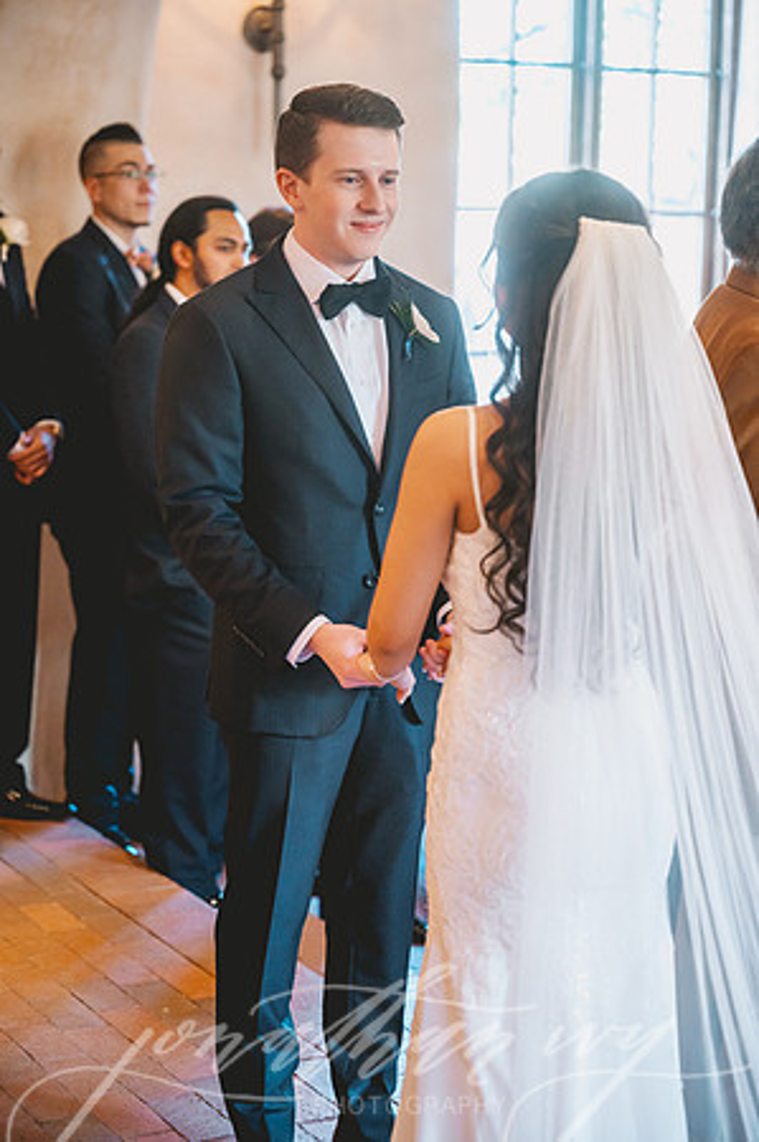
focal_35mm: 70
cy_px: 571
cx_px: 380
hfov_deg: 19.4
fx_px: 2219
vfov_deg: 28.9
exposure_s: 1/200
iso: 1600
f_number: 2.8
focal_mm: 70
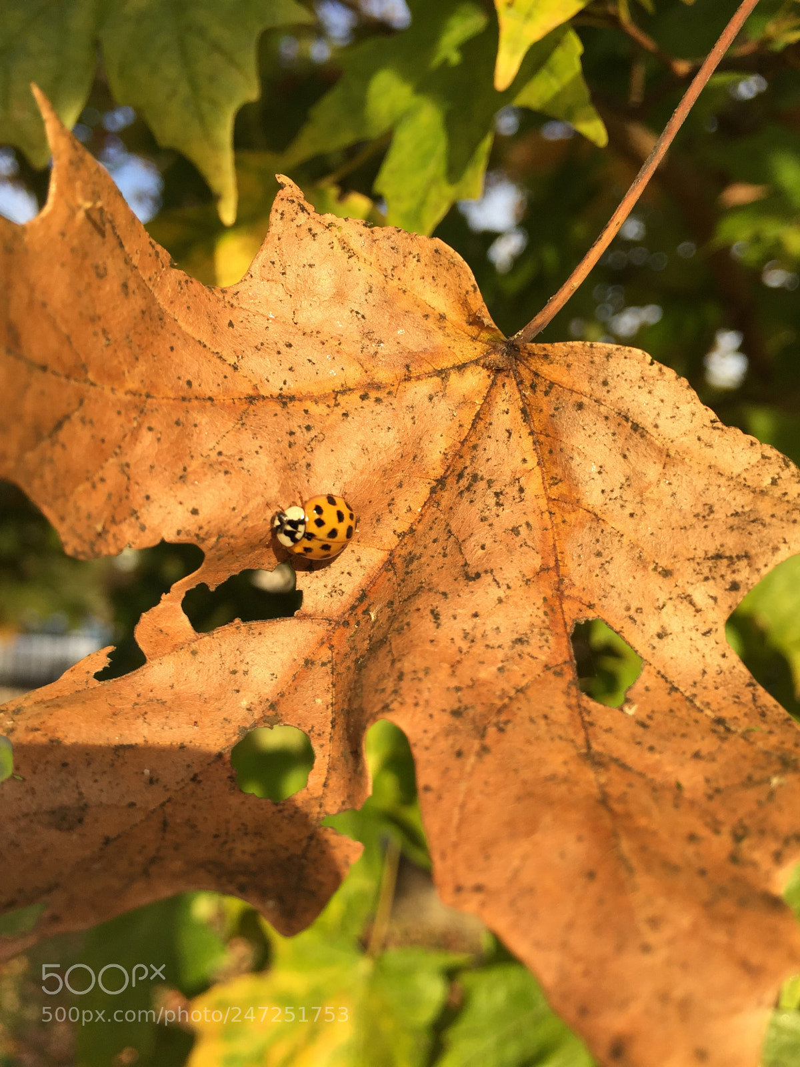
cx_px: 400
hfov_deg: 48.2
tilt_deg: +6.1
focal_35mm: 29
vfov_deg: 61.7
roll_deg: -1.5
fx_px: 894
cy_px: 534
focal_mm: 4.15
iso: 32
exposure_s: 1/341
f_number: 2.2
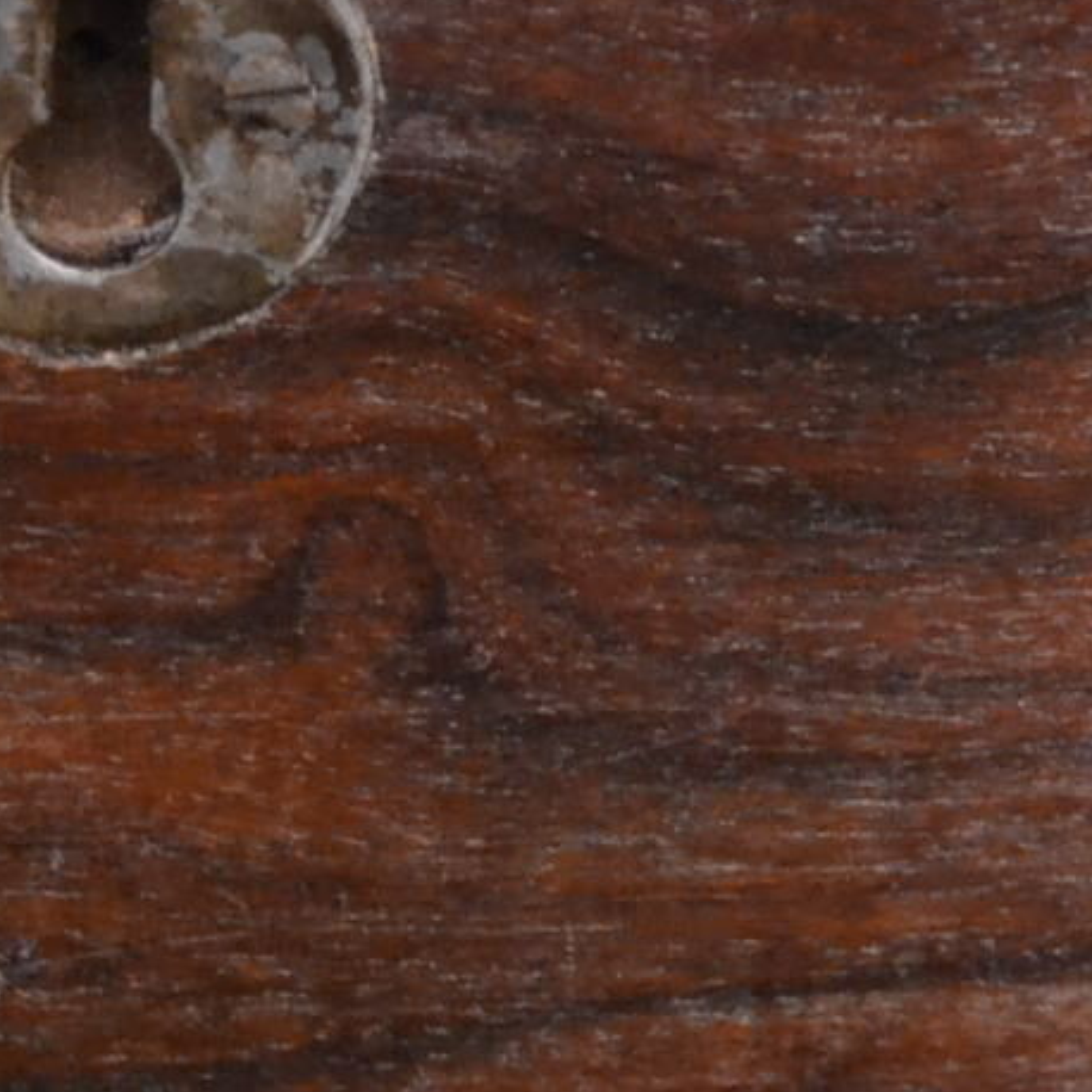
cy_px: 520
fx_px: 6643
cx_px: 446
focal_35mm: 186
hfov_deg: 9.4
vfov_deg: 9.4
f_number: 4.5
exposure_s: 1/40
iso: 3200
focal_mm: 29
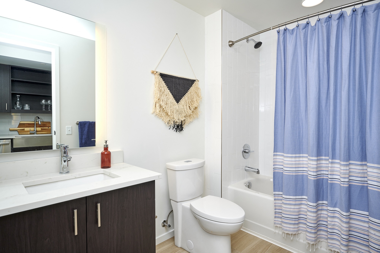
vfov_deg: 63.2
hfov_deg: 85.4
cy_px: 126
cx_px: 190
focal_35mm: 20
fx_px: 206
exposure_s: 1/40
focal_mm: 19.5
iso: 100
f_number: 10
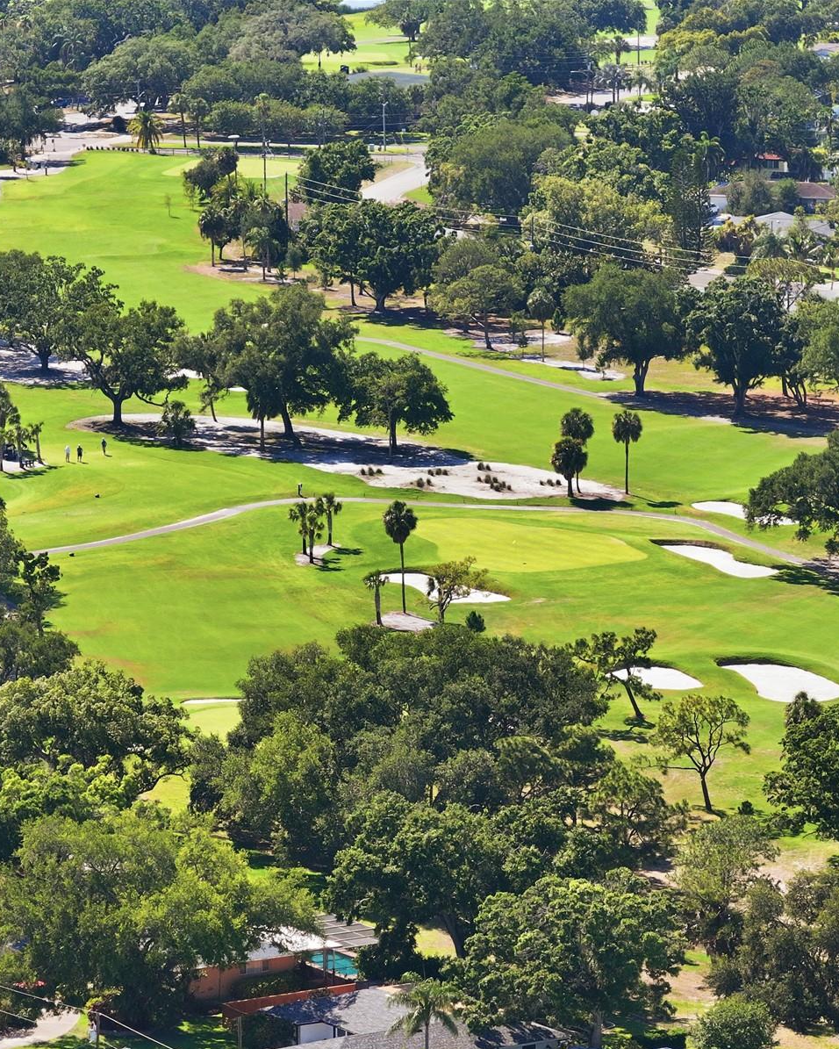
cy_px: 526
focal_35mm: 217
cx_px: 414
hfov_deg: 7.1
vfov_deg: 8.9
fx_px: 6735
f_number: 3.4
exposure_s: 1/500
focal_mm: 30.7
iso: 100
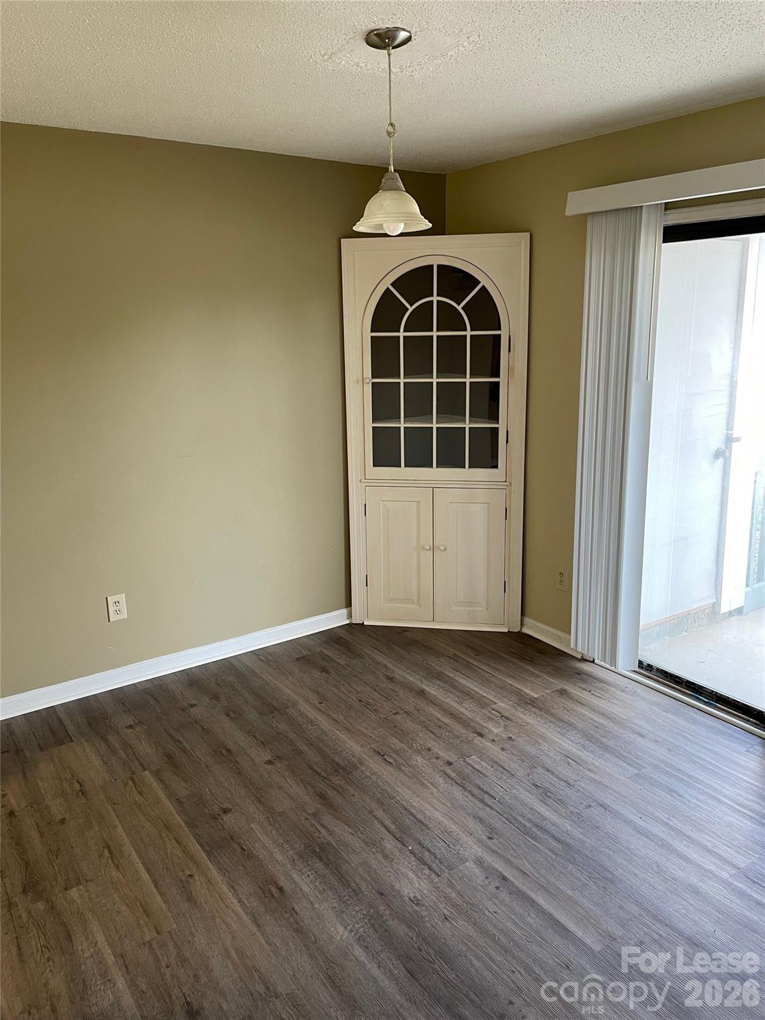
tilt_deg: -12.9
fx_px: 766
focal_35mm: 26
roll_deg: +1.5
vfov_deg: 67.3
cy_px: 510
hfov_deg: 53.1
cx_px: 382
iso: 80
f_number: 1.6
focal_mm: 4.2
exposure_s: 1/60
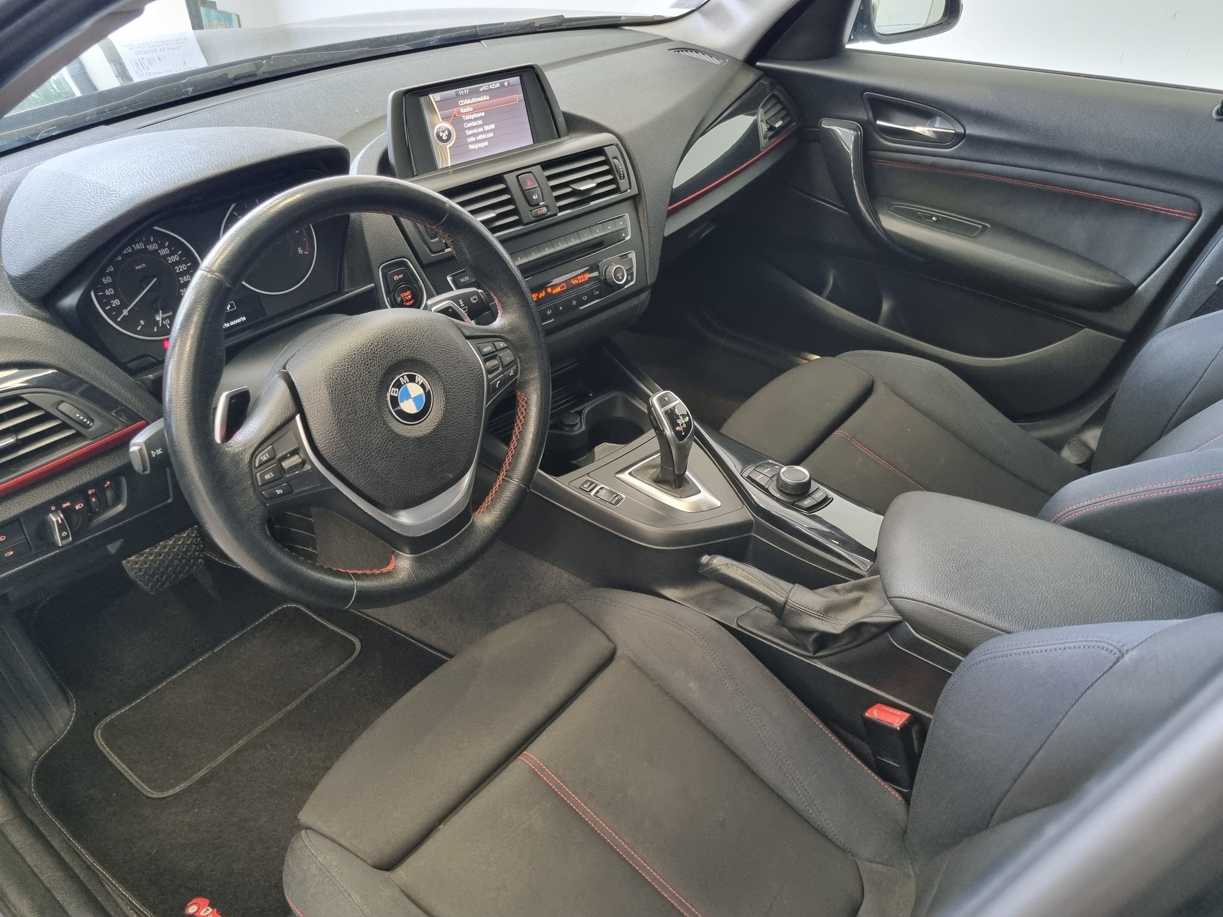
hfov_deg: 67.3
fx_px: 919
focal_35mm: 26
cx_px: 612
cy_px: 458
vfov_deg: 53.1
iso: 800
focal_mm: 5.4
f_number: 1.8
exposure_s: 1/50
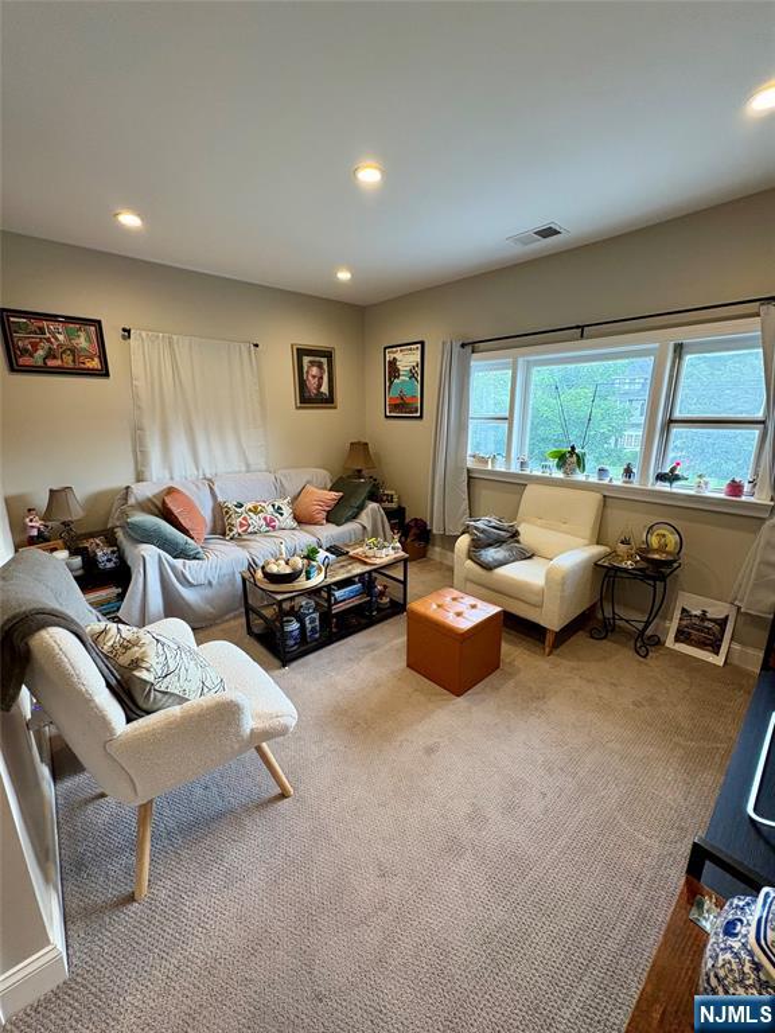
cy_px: 516
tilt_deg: -13.6
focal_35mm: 14
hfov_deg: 85.7
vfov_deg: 102.1
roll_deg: +1.2
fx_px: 418
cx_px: 388
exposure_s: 1/120
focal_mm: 2.22
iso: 200
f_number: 2.2
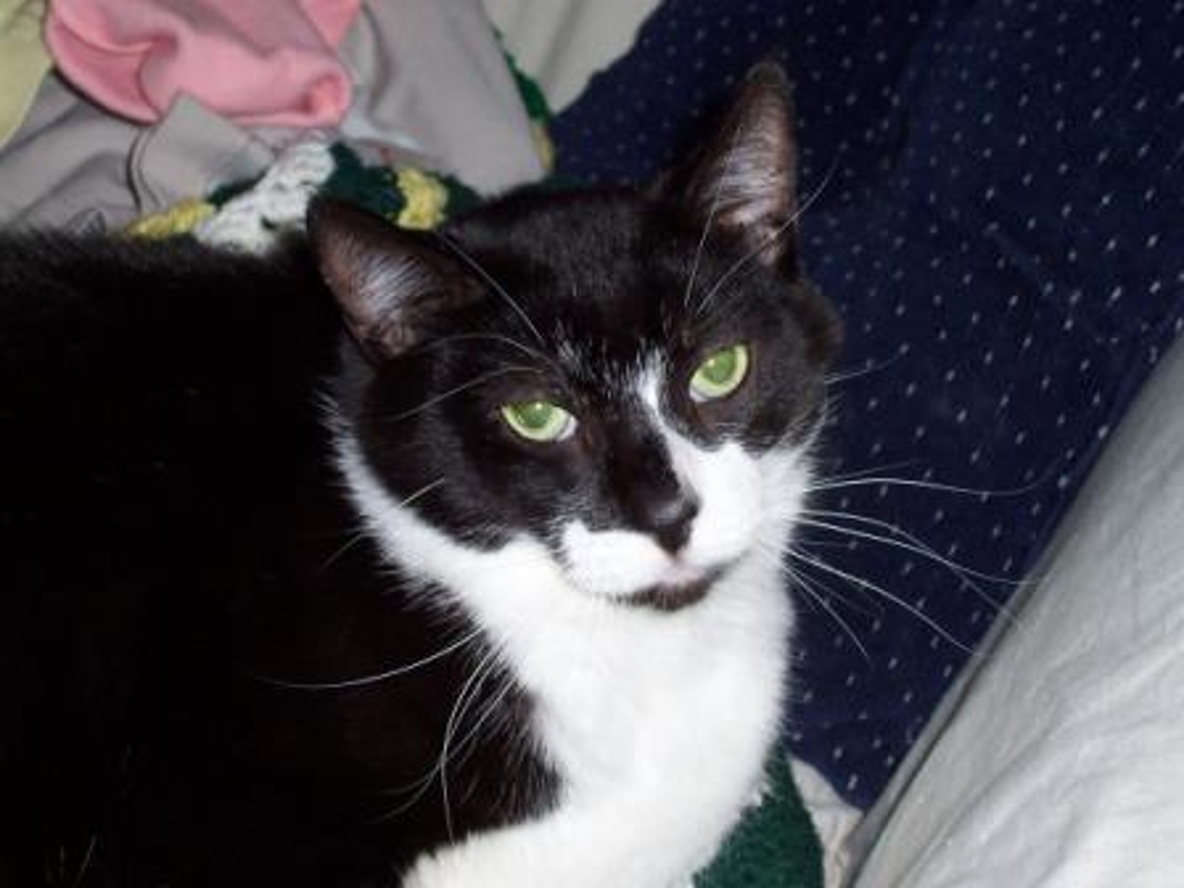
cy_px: 444
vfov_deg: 22.3
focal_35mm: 66
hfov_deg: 29.4
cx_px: 592
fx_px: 2257
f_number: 4
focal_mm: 10.8
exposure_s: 1/90
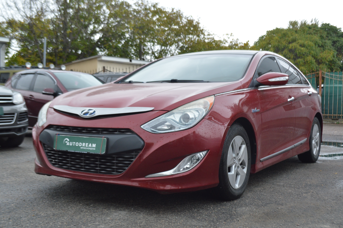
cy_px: 114
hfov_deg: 46.4
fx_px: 400
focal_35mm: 42
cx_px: 172
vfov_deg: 31.8
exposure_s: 1/125
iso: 400
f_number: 5.6
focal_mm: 28
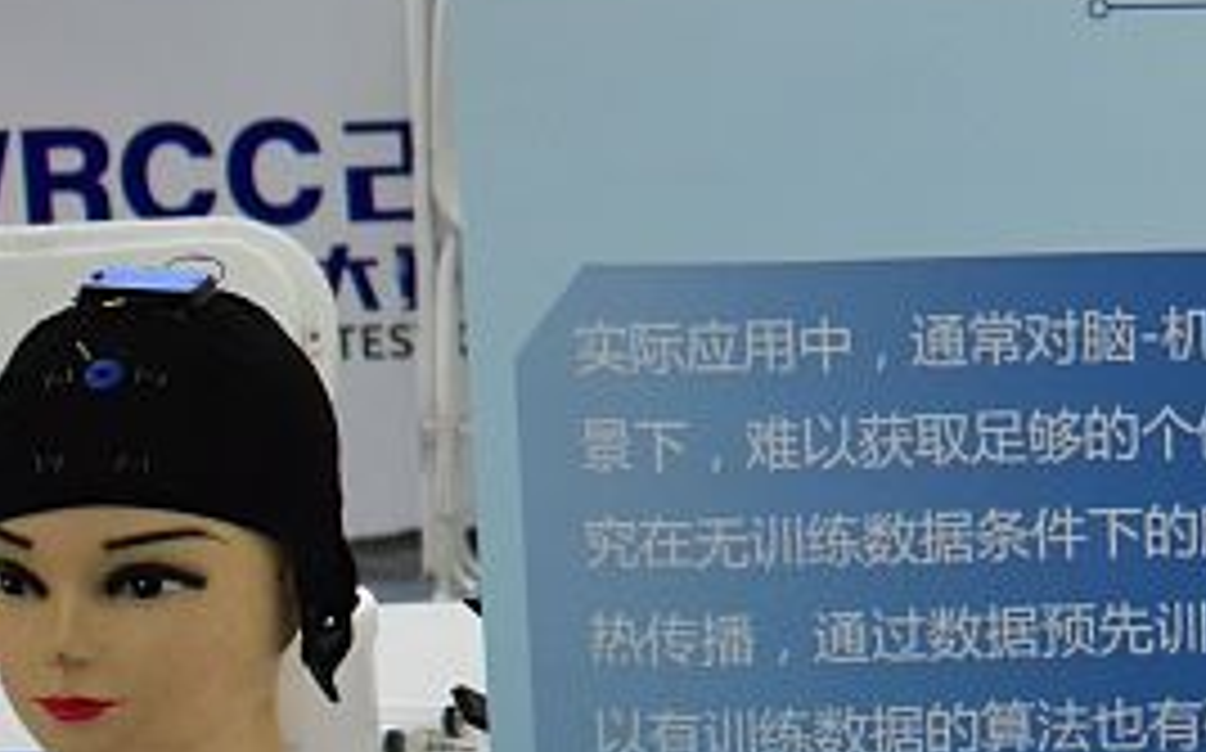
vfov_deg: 10.1
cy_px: -104
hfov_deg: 15.8
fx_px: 4204
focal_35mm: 128
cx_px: 1361
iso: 2200
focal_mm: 28
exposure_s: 1/125
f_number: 3.5
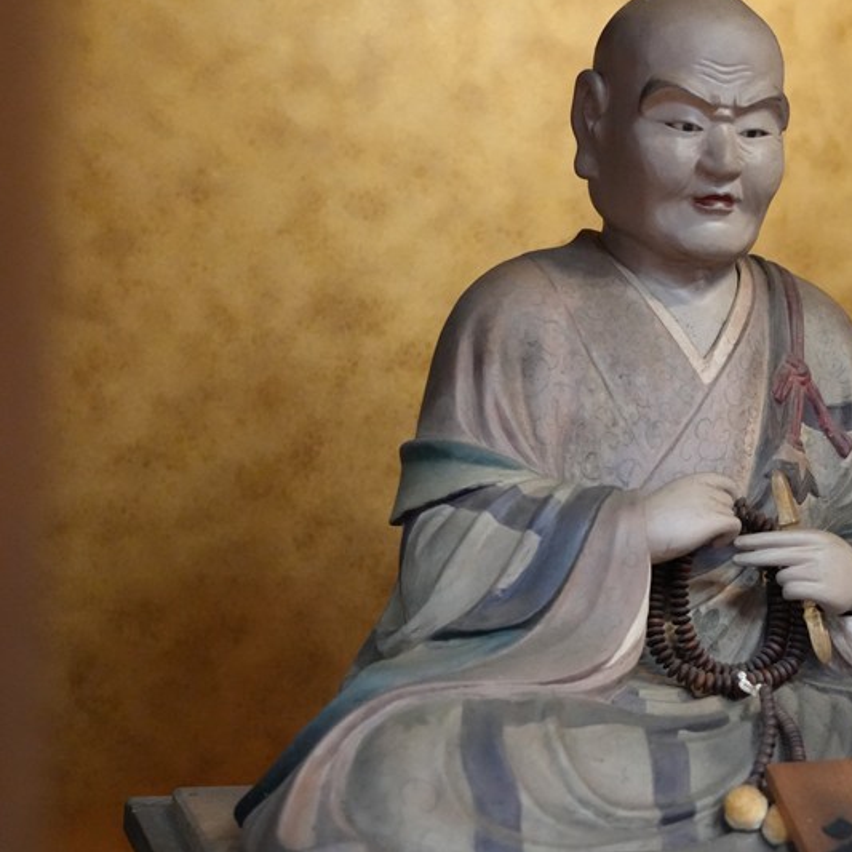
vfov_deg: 27.7
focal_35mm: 62
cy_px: 478
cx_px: 767
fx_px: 1726
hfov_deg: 26.8
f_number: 4
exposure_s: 1/160
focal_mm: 38
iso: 10000
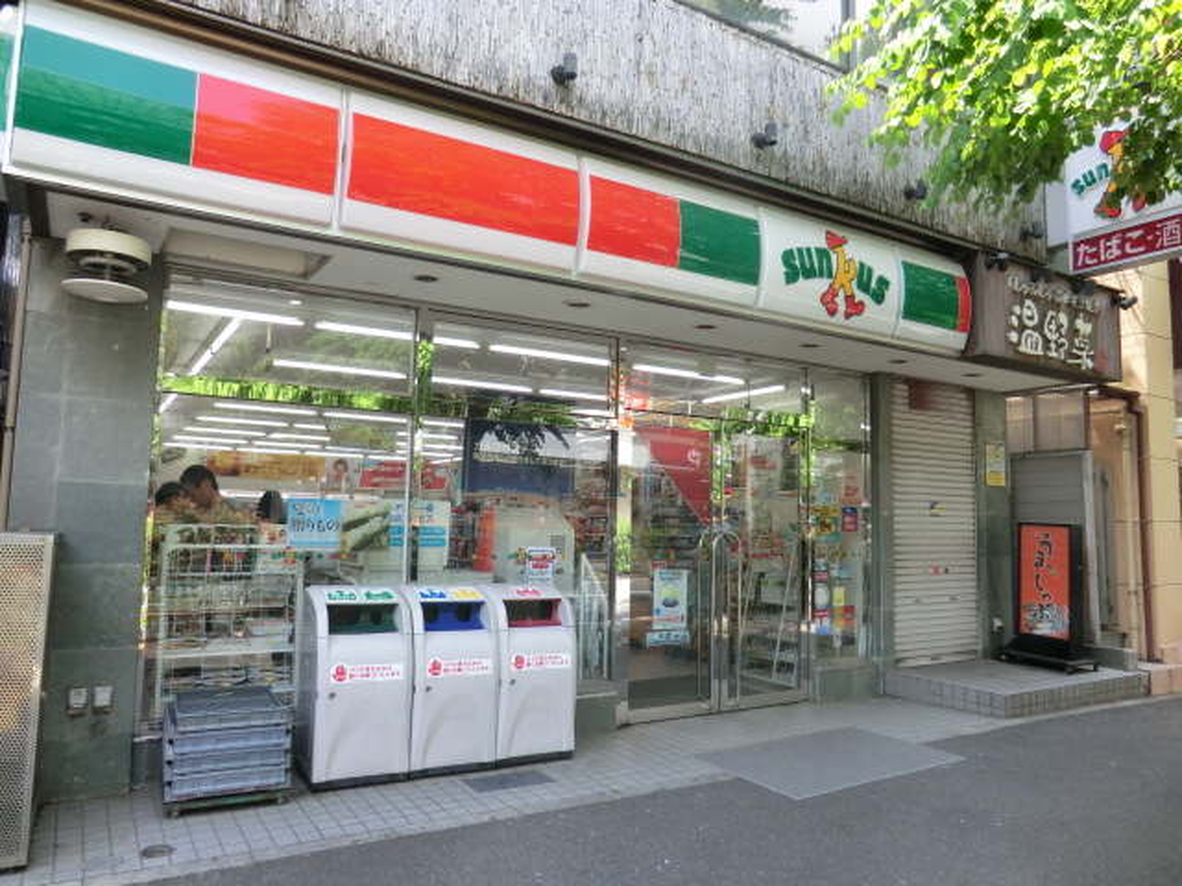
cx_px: 591
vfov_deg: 56.8
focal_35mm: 24
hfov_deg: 71.6
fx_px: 820
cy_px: 443
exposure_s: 1/100
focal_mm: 4.3
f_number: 3.2
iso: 80
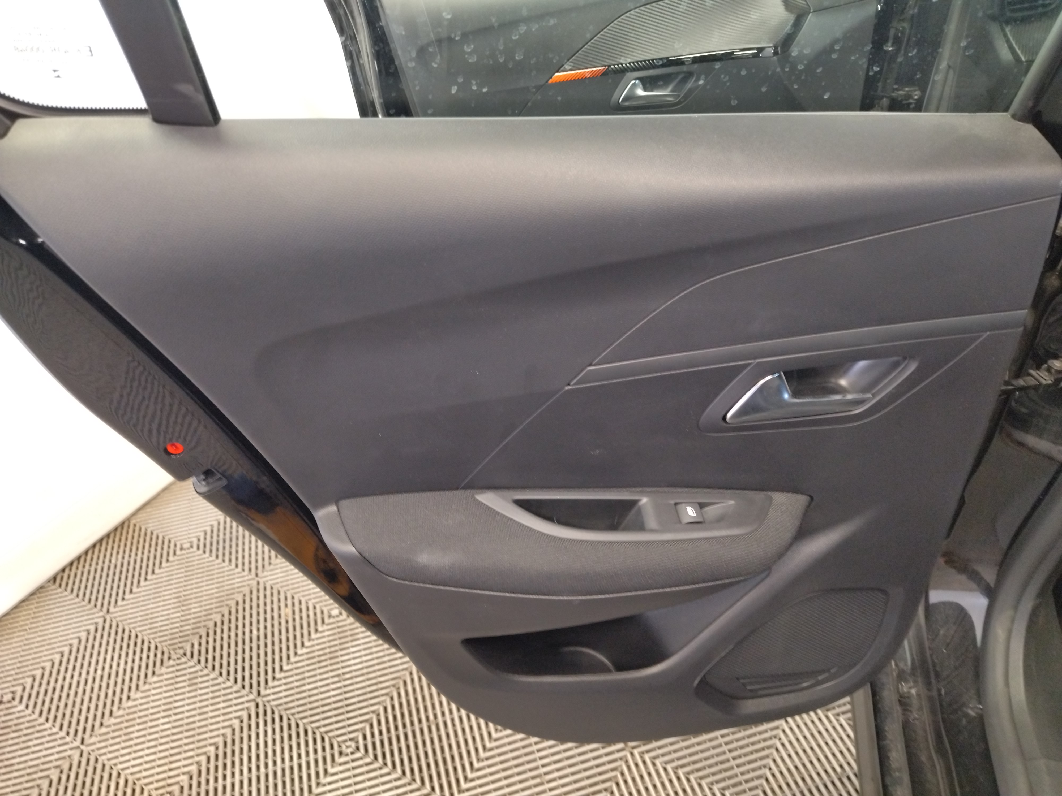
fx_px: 828
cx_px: 531
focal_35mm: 27
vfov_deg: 51.4
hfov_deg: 65.3
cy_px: 398
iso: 200
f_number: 1.79
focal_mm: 4.74
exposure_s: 1/17
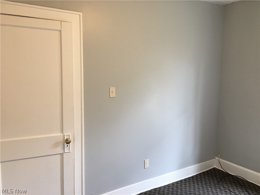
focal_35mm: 29
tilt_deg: -3.7
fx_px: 218
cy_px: 98
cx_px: 130
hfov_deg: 61.7
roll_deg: -1.6
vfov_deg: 48.2
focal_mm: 4.15
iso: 25
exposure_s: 1/15
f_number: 2.2
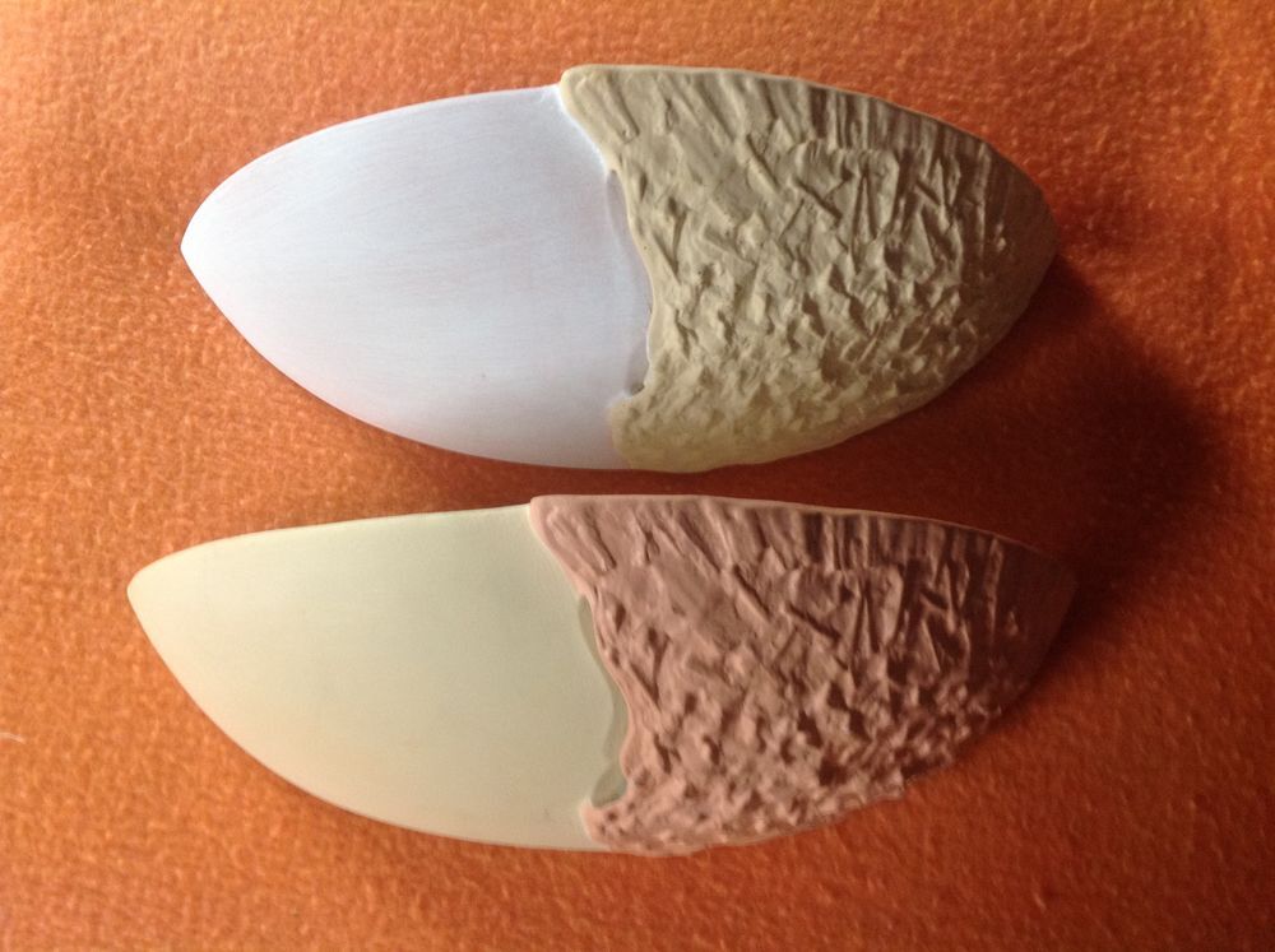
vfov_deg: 40.6
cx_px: 638
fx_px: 1287
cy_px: 476
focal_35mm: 35
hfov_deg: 52.7
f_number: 2.4
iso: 125
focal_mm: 4.28
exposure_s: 1/17
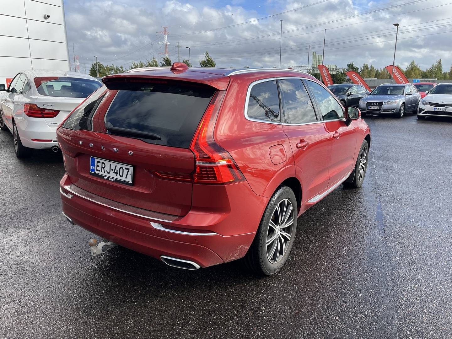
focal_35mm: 26
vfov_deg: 53.1
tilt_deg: -14.2
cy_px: 170
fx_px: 339
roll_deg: +0.9
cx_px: 226
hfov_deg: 67.3
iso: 50
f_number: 1.6
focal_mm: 5.1
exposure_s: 1/1695
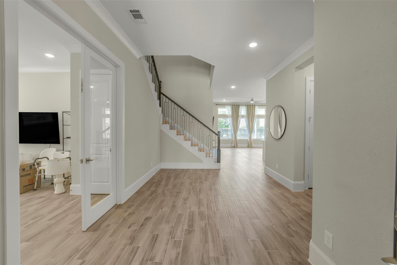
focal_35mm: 14
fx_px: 154
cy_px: 132
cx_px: 198
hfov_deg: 104.2
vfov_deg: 81.2
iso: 500
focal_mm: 14
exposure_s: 1/15
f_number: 11
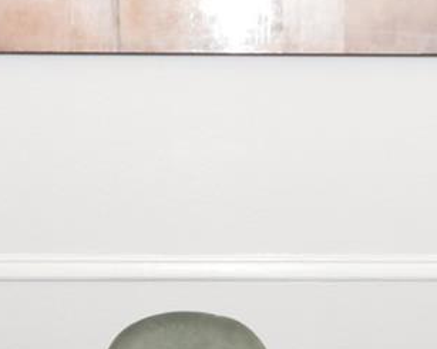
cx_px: 235
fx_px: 1137
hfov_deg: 21.8
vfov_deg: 17.2
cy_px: 314
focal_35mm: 88
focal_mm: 12
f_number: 8
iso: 800
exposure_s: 1/80
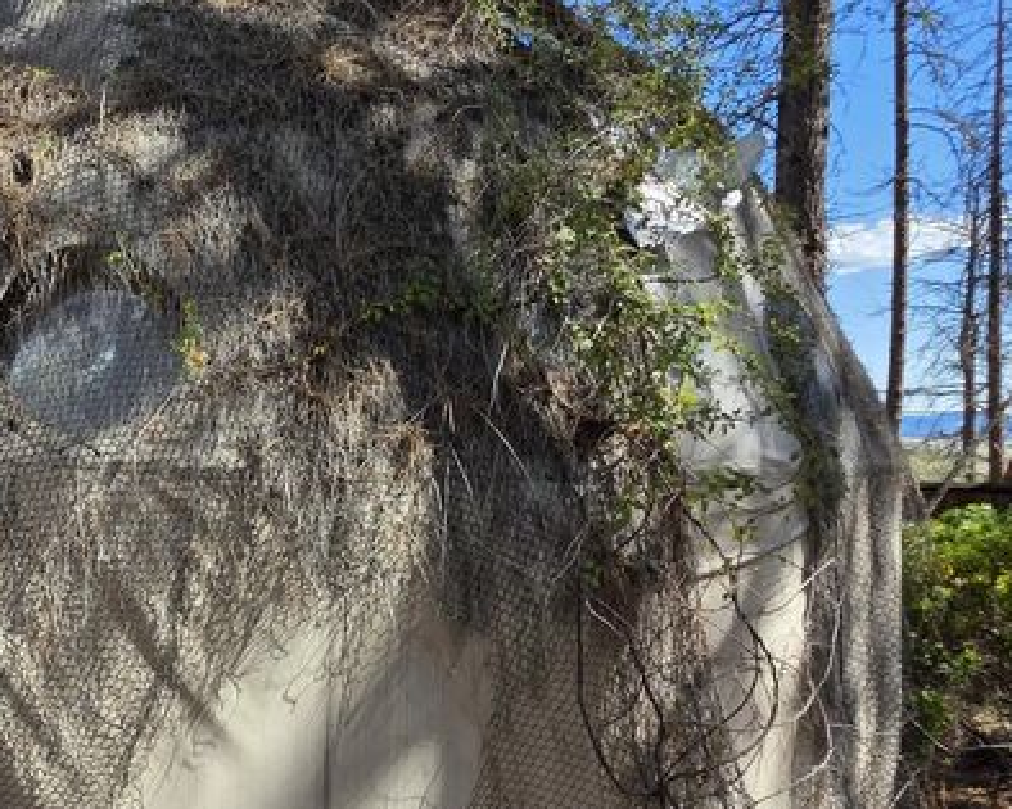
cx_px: 80
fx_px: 988
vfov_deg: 44.5
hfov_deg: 47.9
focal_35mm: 33
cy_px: 396
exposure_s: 1/1067
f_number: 1.9
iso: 40
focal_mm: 2.2
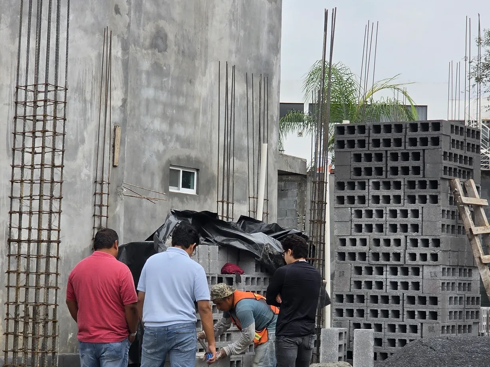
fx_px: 1529
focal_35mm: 108
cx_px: 250
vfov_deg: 13.7
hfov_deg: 18.2
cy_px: 257
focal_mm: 7.9
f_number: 2.4
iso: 50
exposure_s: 1/1517
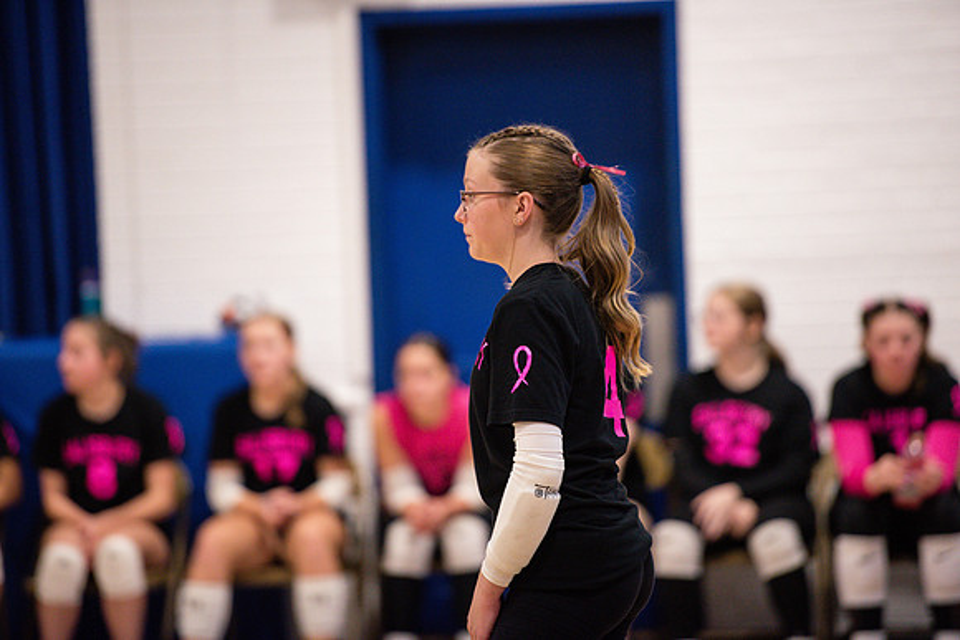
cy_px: 320
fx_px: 5334
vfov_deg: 6.9
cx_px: 480
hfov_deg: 10.3
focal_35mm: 200
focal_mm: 200
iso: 2200
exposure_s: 1/400
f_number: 2.8
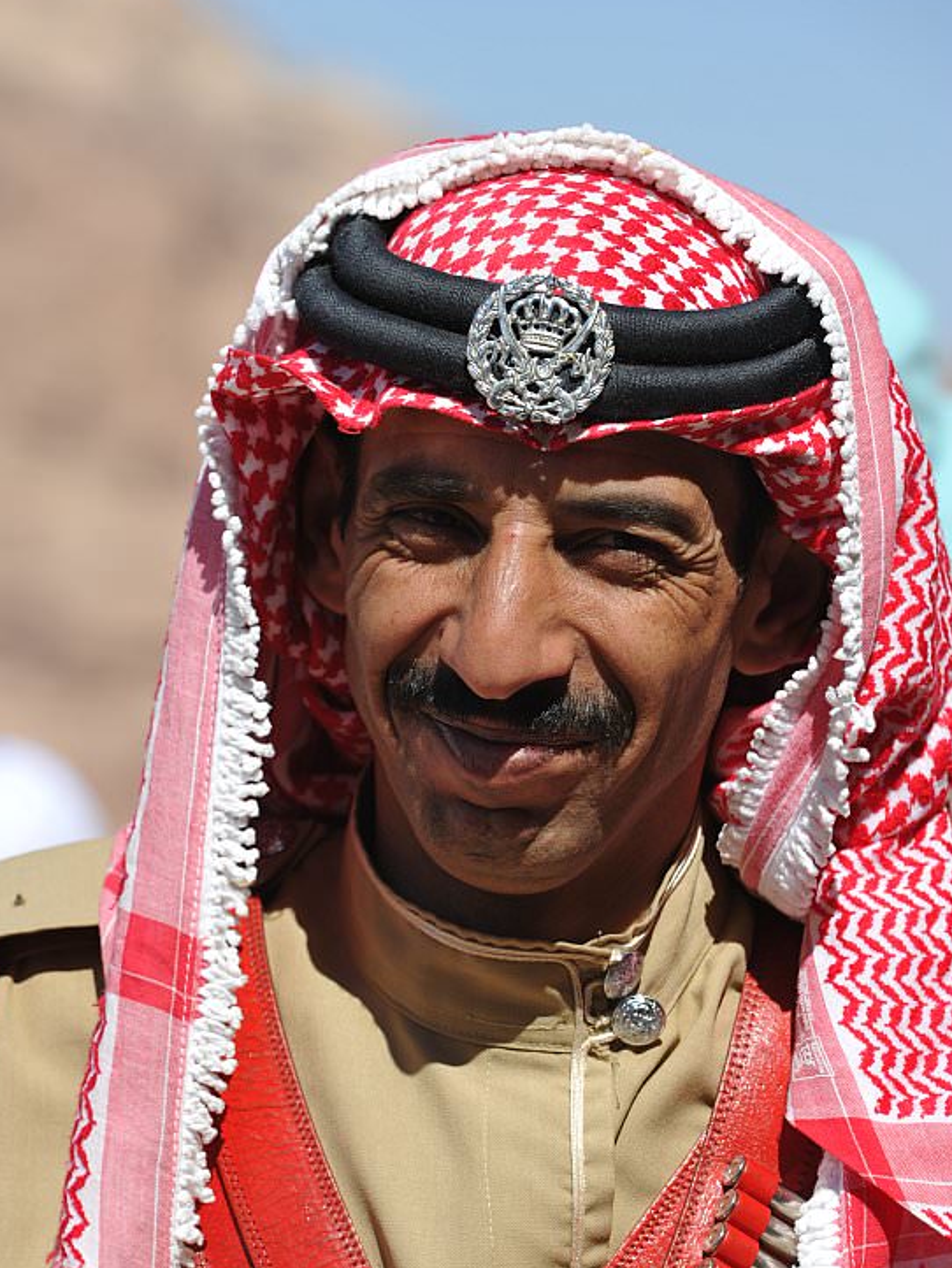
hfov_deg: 6.2
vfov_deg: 8.2
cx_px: 429
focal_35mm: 240
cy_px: 773
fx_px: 8795
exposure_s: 1/400
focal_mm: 200
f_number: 10
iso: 200
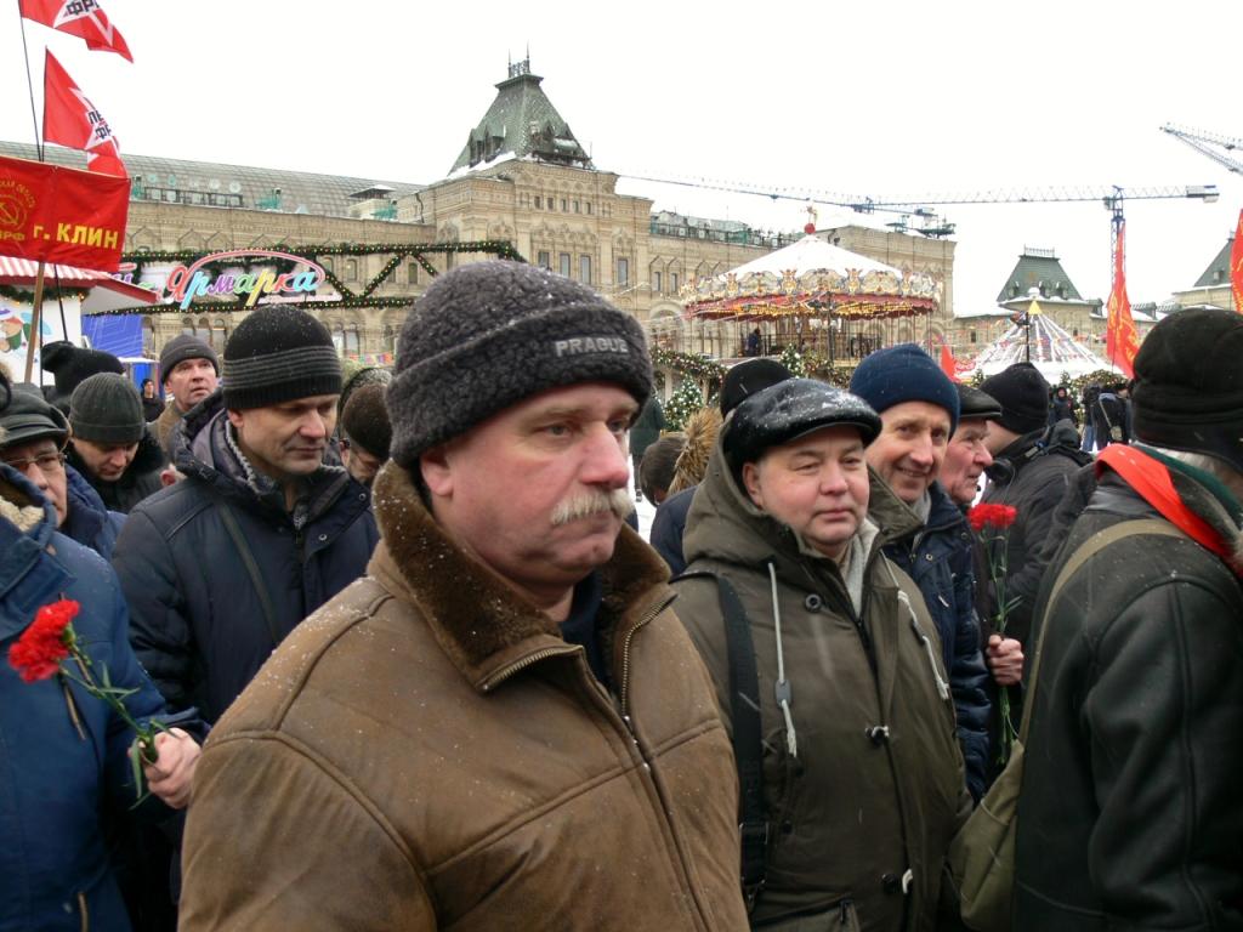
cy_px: 466
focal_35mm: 35
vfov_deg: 40.7
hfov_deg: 52.6
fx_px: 1257
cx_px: 622
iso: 80
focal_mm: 7.4
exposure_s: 1/60
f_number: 3.2
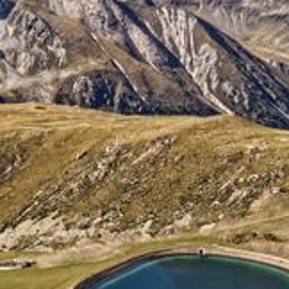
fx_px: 888
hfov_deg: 17.7
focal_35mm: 94
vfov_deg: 18.5
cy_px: 120
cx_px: -48
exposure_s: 1/125
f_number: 9
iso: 100
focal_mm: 35
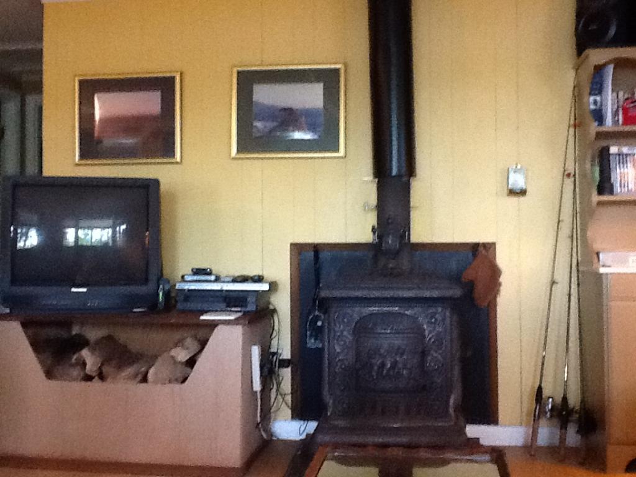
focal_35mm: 44
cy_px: 238
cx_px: 318
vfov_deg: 32.9
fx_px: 808
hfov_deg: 42.9
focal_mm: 2.03
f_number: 2.4
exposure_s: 1/30
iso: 320
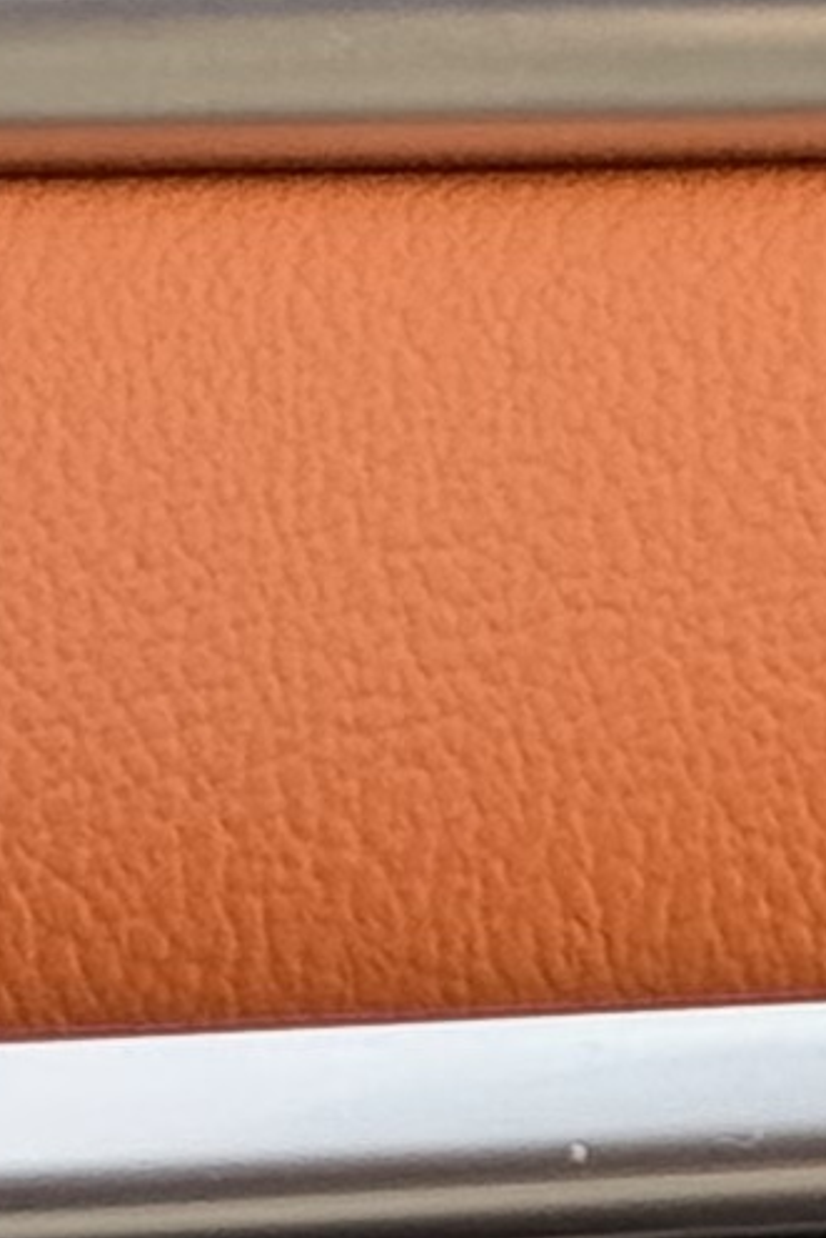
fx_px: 13962
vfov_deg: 5.0
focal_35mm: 406
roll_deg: +0.2
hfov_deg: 3.3
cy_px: -1398
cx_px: 2880
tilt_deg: -17.5
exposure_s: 1/292
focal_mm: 6.76
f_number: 1.78
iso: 64
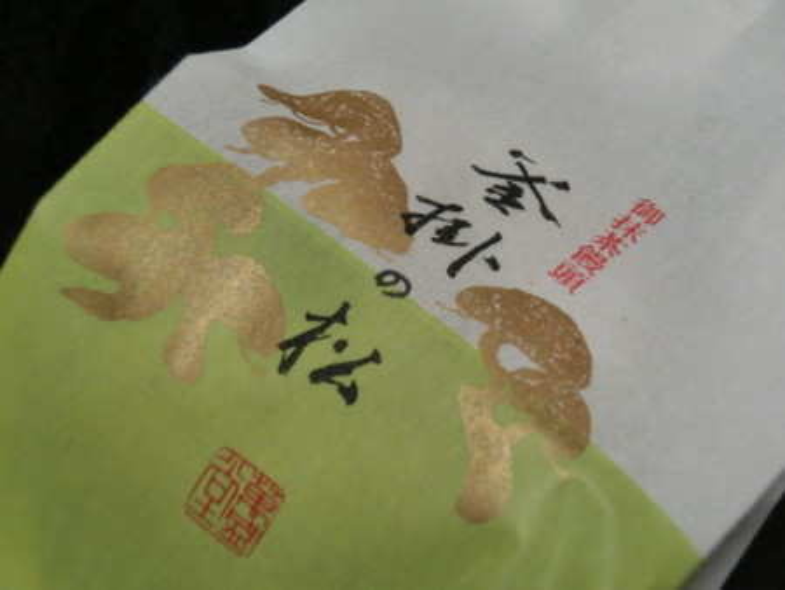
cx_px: 392
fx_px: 1543
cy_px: 295
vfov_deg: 21.6
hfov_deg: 28.5
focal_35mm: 68
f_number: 4.7
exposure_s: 1/40
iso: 400
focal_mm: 12.1
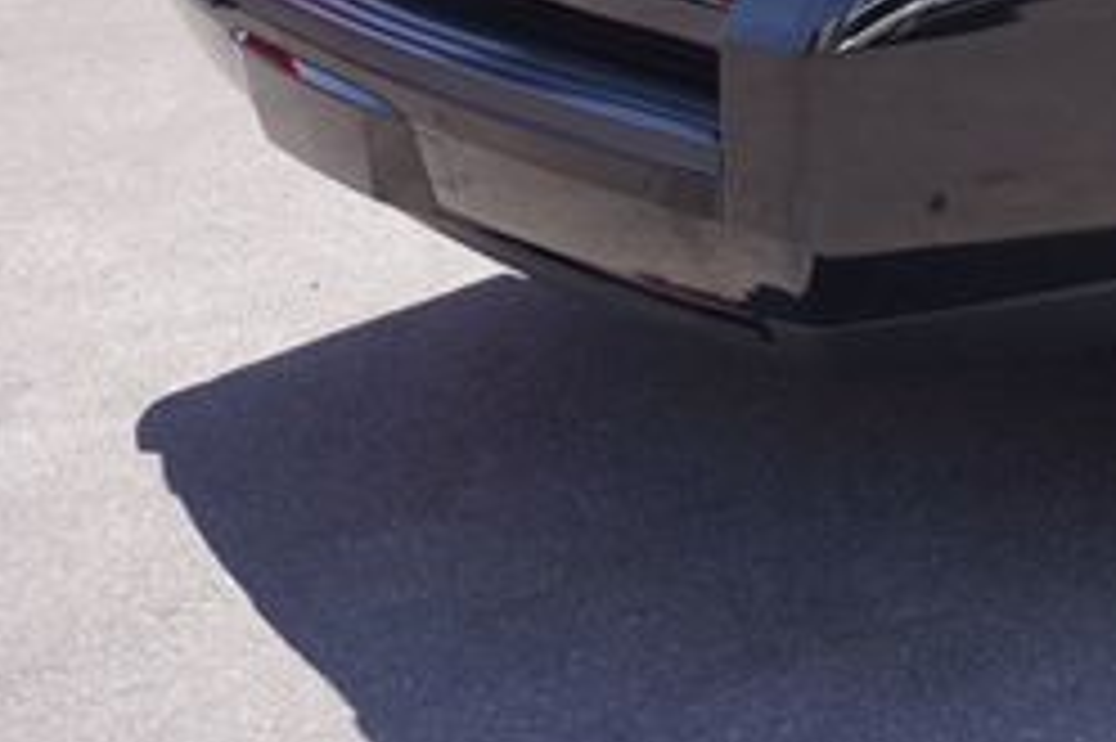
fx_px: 2518
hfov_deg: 23.0
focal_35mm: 81
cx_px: 1328
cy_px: -207
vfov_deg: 16.0
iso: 100
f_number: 6.3
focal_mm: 21
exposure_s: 1/125
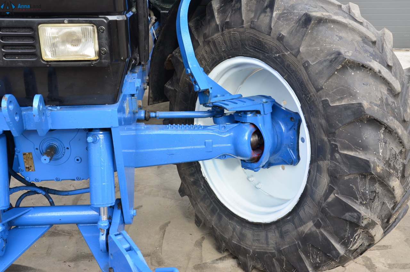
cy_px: 136
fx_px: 426
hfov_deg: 51.4
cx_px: 205
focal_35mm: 38
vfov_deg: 35.3
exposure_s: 1/50
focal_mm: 25
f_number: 10
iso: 125
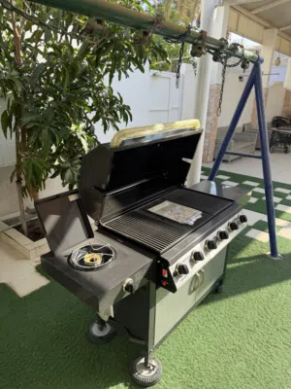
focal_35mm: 24
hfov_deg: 56.8
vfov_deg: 71.6
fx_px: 269
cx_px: 146
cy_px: 194
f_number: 1.78
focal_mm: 6.76
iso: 80
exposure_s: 1/1122
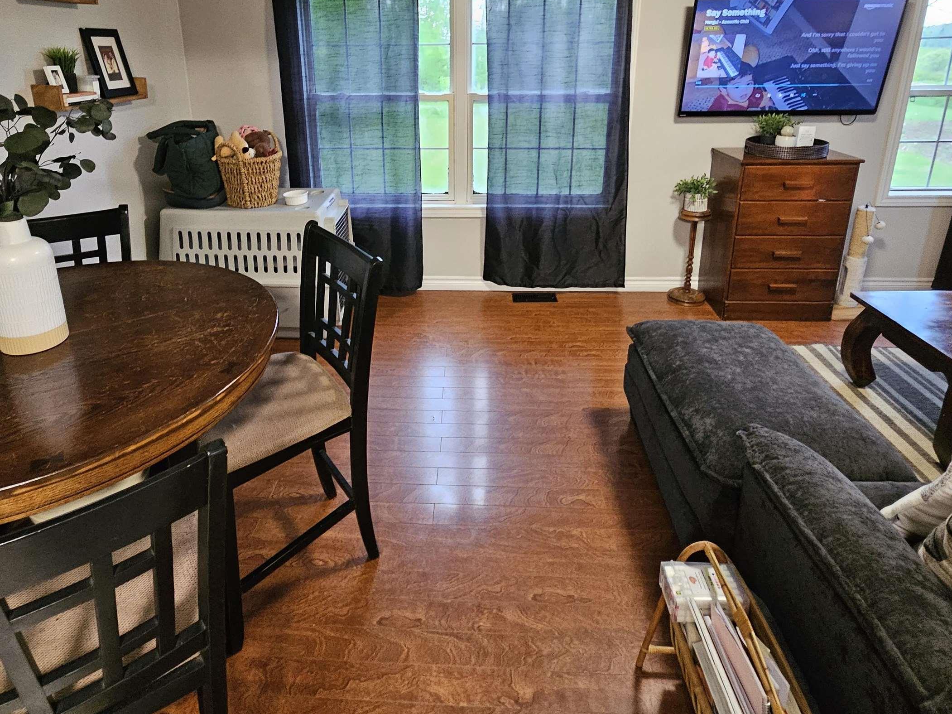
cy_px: 213
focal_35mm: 19
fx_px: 522
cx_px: 442
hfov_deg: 84.5
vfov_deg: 66.0
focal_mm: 2.2
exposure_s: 1/30
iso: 640
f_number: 2.2
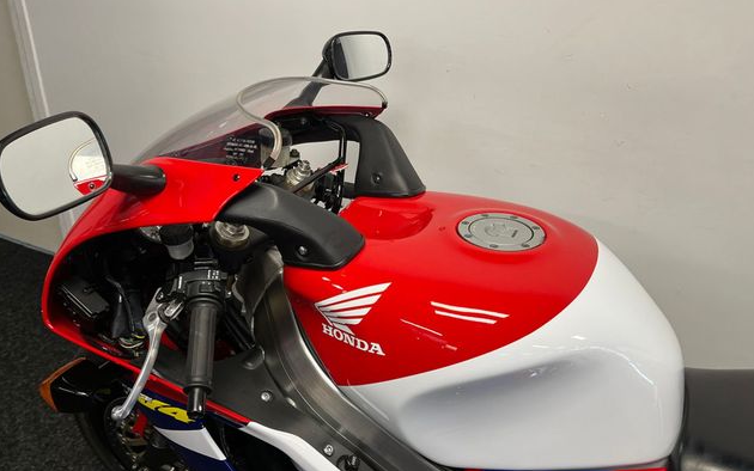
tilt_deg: -32.1
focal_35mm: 28
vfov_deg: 44.5
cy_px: 264
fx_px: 575
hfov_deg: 66.5
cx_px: 379
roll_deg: -1.1
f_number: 1.6
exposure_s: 1/100
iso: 125
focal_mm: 5.1
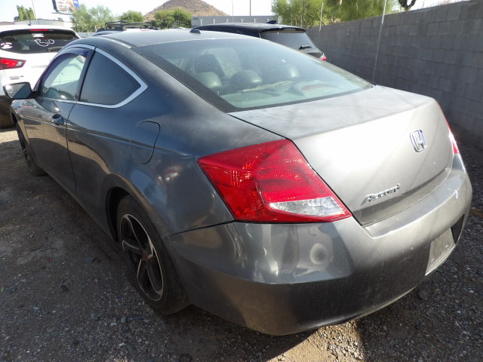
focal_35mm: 24
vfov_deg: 56.8
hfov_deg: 71.6
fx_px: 335
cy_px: 181
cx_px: 242
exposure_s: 1/527
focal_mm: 4.3
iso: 100
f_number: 3.2
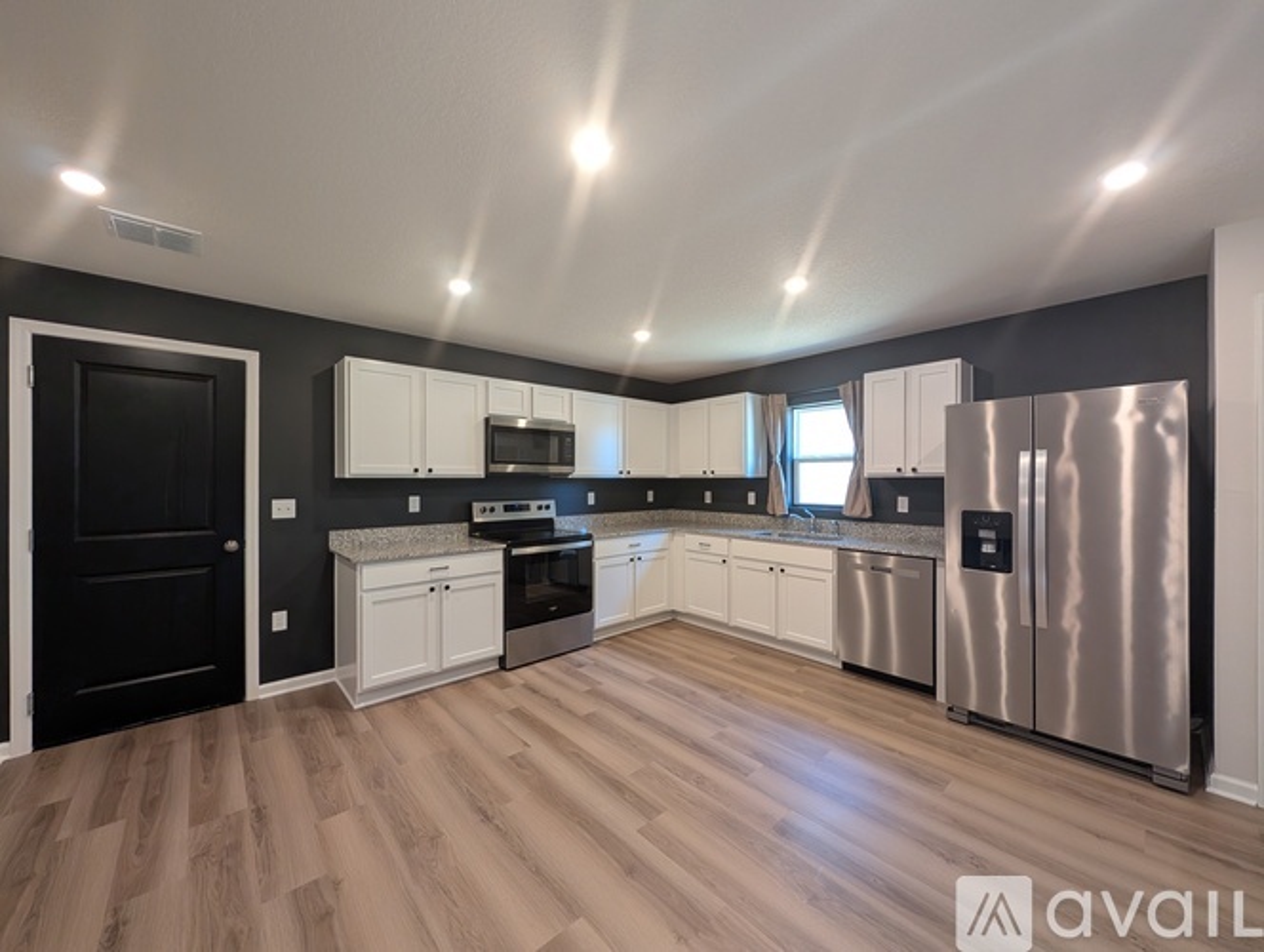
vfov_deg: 94.6
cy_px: 476
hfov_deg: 110.5
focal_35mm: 12
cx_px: 632
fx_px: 439
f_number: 1.7
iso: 83
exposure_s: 1/40
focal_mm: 2.02
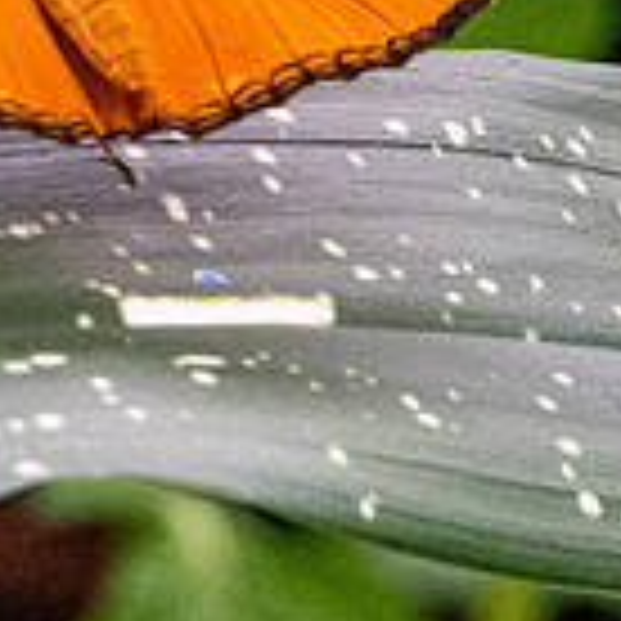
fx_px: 49544
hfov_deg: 0.7
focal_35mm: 2441
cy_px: -155
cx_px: -27
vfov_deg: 0.7
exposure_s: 1/320
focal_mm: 300
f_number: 8
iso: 5600
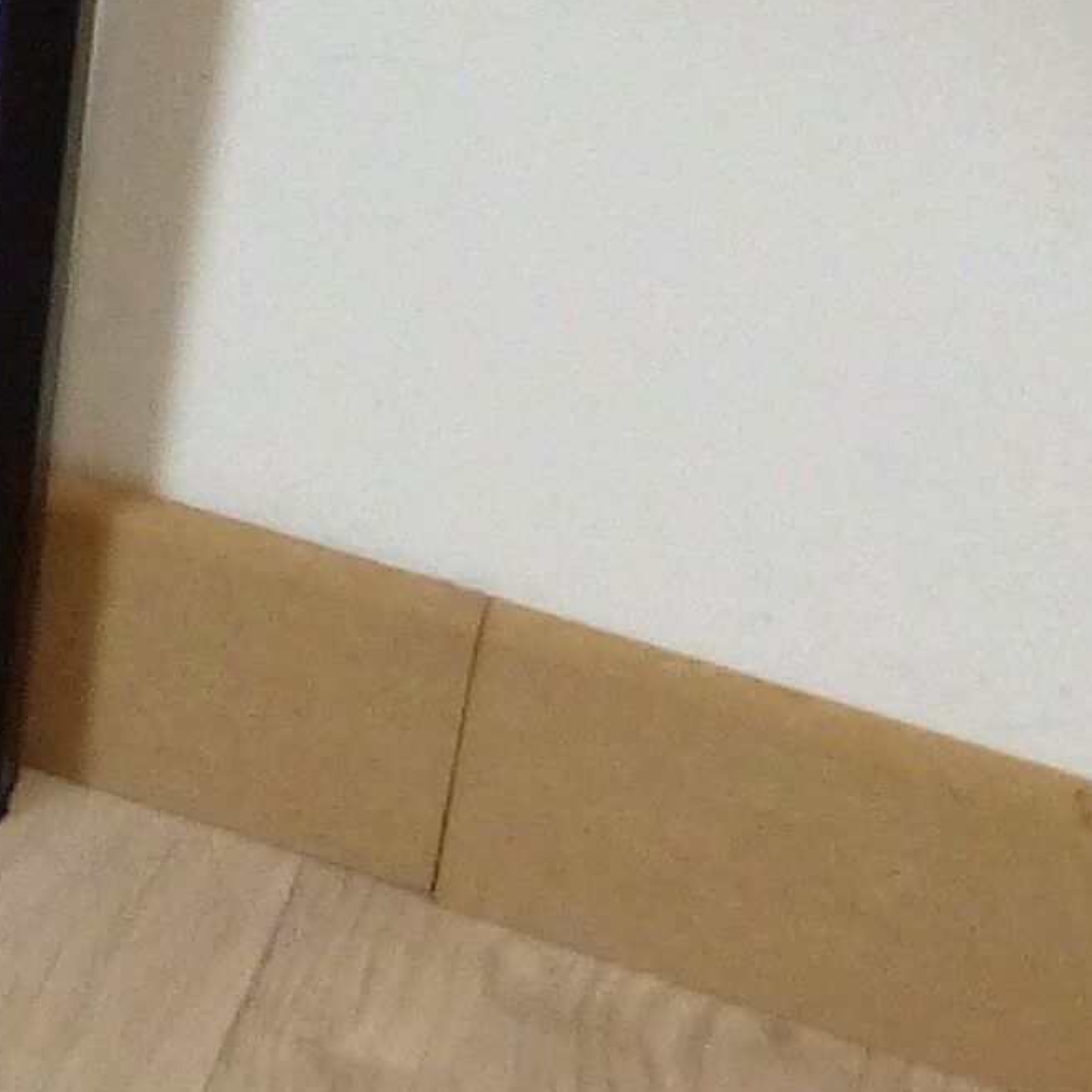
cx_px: -1353
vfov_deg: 11.0
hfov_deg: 10.1
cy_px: -406
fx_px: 5532
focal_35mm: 155
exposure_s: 1/40
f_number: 2.8
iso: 400
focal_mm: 5
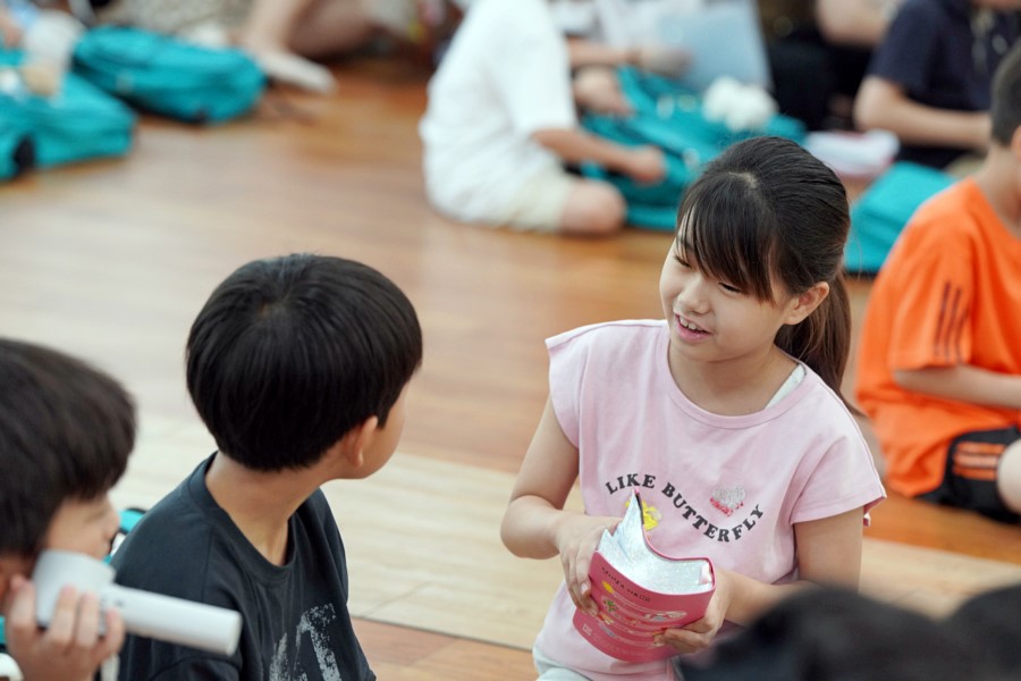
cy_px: 340
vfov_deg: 9.5
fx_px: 4084
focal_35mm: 144
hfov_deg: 14.3
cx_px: 510
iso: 2000
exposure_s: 1/160
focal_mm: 144
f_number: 4
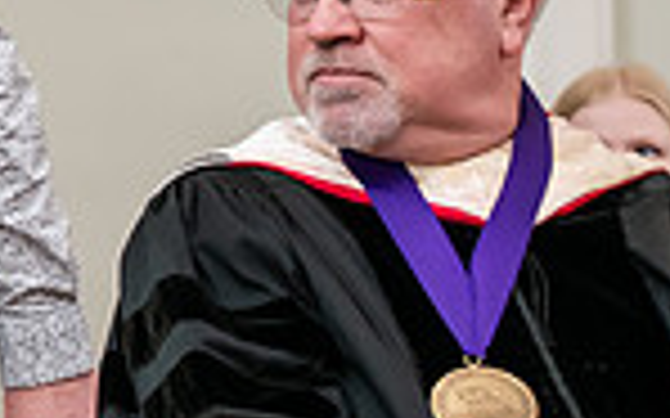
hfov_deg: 6.1
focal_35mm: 337
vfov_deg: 3.9
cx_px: -549
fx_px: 6151
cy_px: -263
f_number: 5
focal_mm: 85
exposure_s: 1/200
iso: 1600
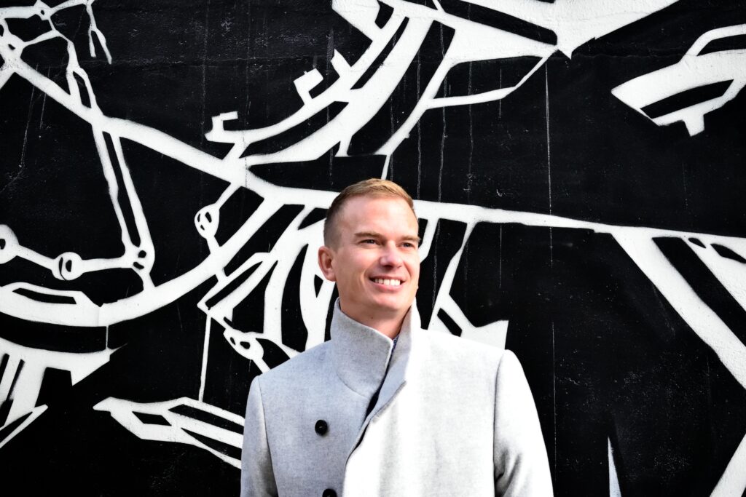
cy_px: 248
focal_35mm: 82
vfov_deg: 16.6
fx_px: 1710
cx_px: 373
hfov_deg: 24.6
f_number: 5.6
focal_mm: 55
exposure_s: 1/500
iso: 2800
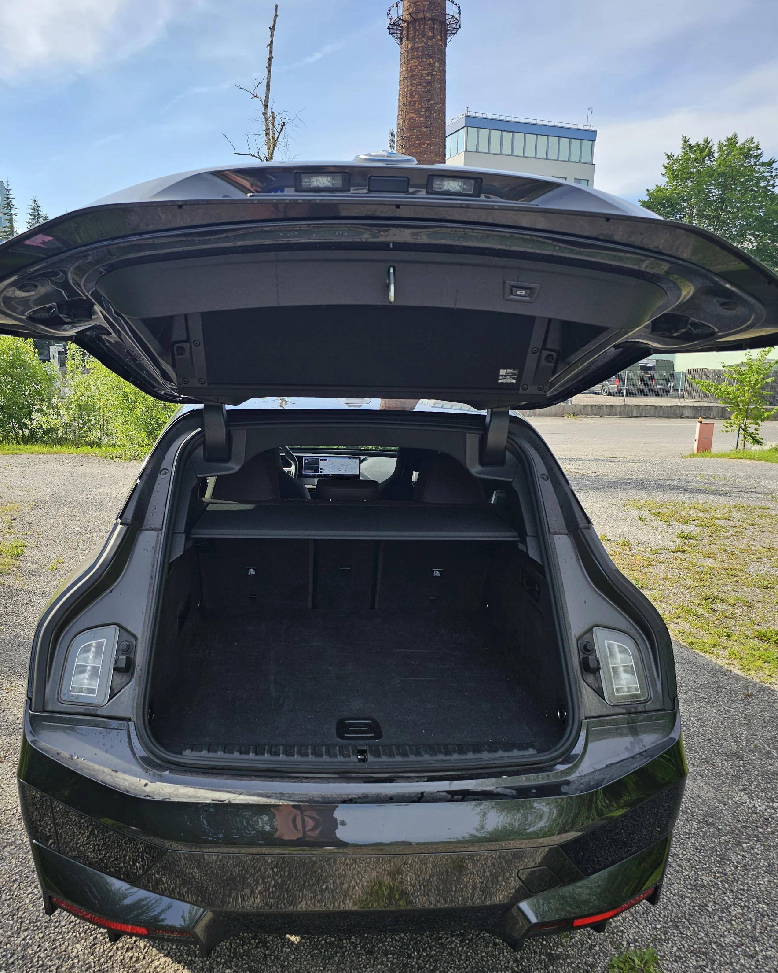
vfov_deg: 65.9
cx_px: 361
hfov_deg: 54.9
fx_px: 748
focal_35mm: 26
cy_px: 526
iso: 10
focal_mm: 6.3
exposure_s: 1/331
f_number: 1.7
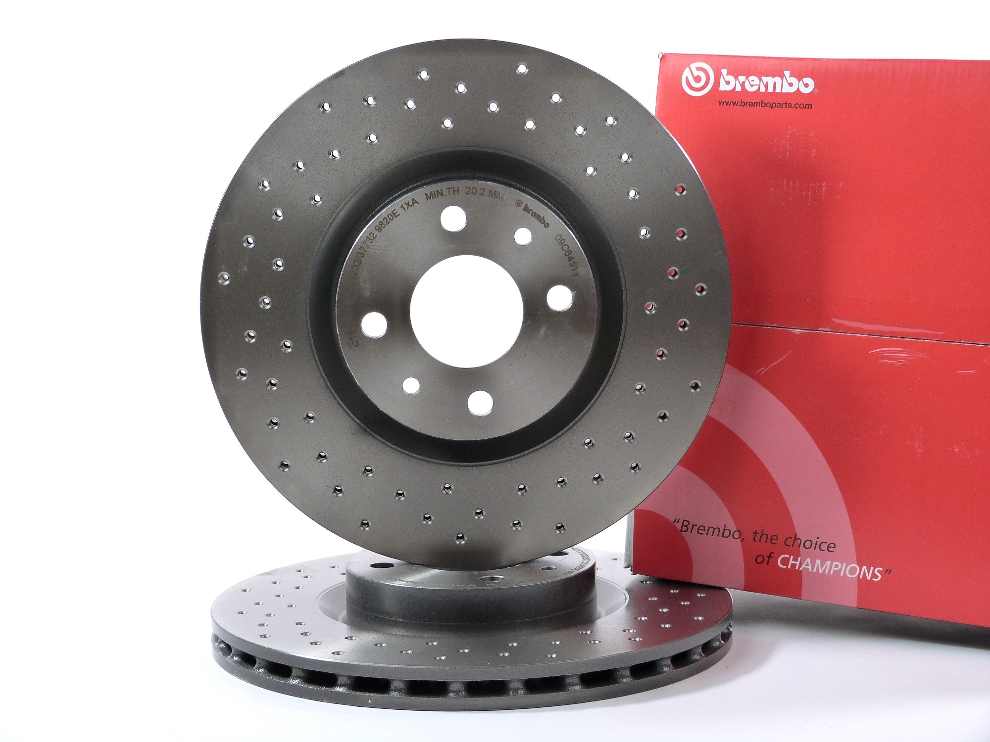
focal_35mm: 70
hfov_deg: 27.8
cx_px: 495
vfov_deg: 21.0
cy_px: 371
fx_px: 2002
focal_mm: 12.6
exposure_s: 1/100
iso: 160
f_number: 3.3
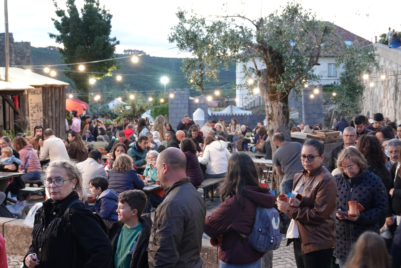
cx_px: 200
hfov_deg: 32.9
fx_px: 679
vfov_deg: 22.3
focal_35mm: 61
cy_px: 134
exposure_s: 1/25
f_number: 3.5
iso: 800
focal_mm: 22.19
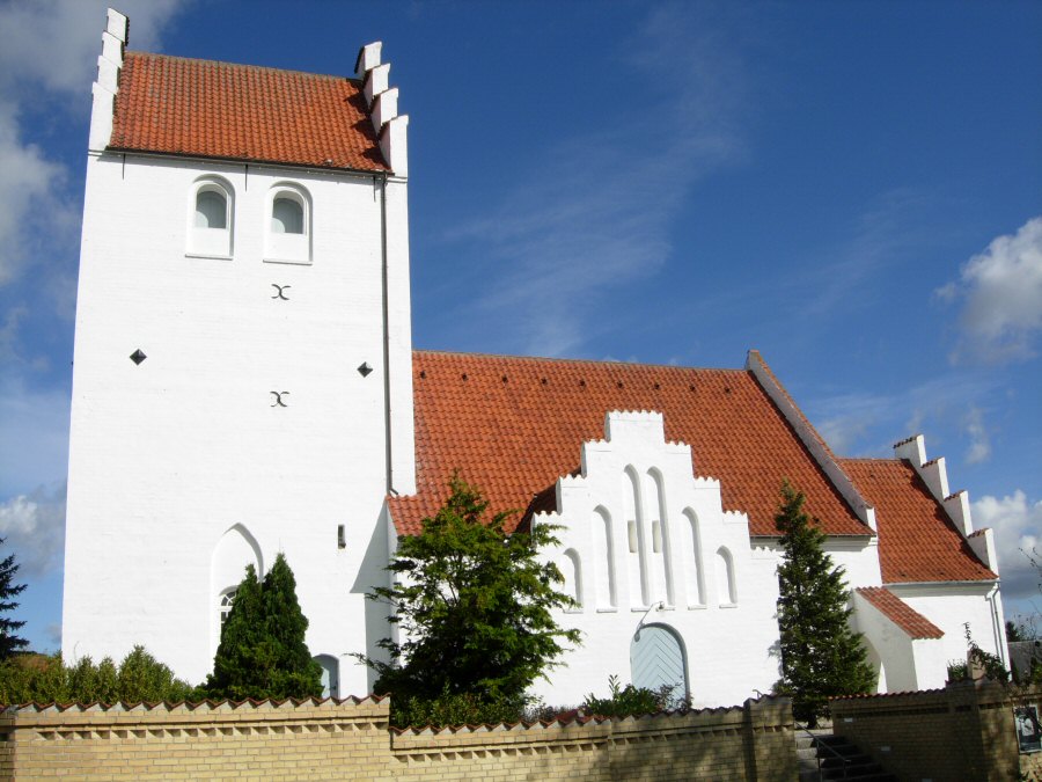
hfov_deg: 51.4
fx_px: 1084
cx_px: 521
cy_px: 391
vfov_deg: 39.7
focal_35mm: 36
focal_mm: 7.5
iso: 50
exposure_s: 1/443
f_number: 6.8
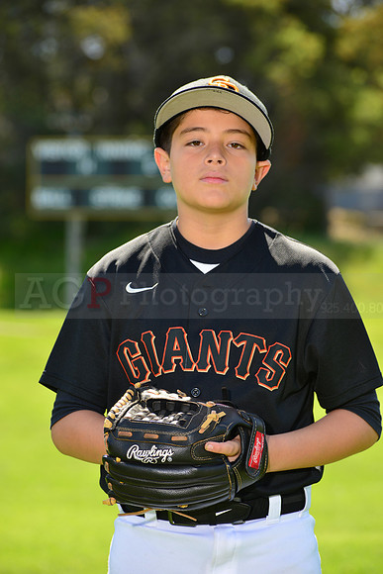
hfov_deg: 8.1
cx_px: 192
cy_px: 287
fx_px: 2711
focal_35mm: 170
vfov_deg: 12.1
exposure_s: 1/250
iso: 200
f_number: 8
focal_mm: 170
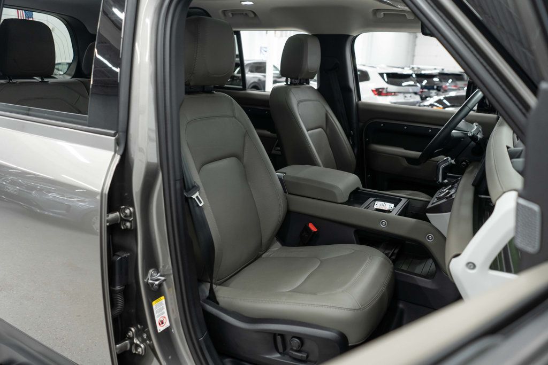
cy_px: 182
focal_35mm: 28
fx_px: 426
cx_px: 274
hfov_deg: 65.5
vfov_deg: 46.4
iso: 800
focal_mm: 28
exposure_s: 1/50
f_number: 3.2
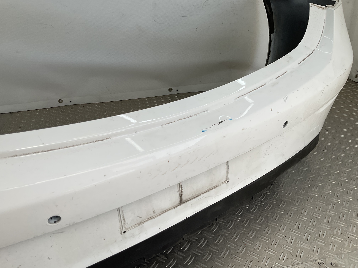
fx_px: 300
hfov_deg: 61.7
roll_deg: +5.0
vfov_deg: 48.2
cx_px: 179
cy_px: 134
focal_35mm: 29
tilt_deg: -32.5
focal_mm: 3
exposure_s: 1/524
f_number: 1.8
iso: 16
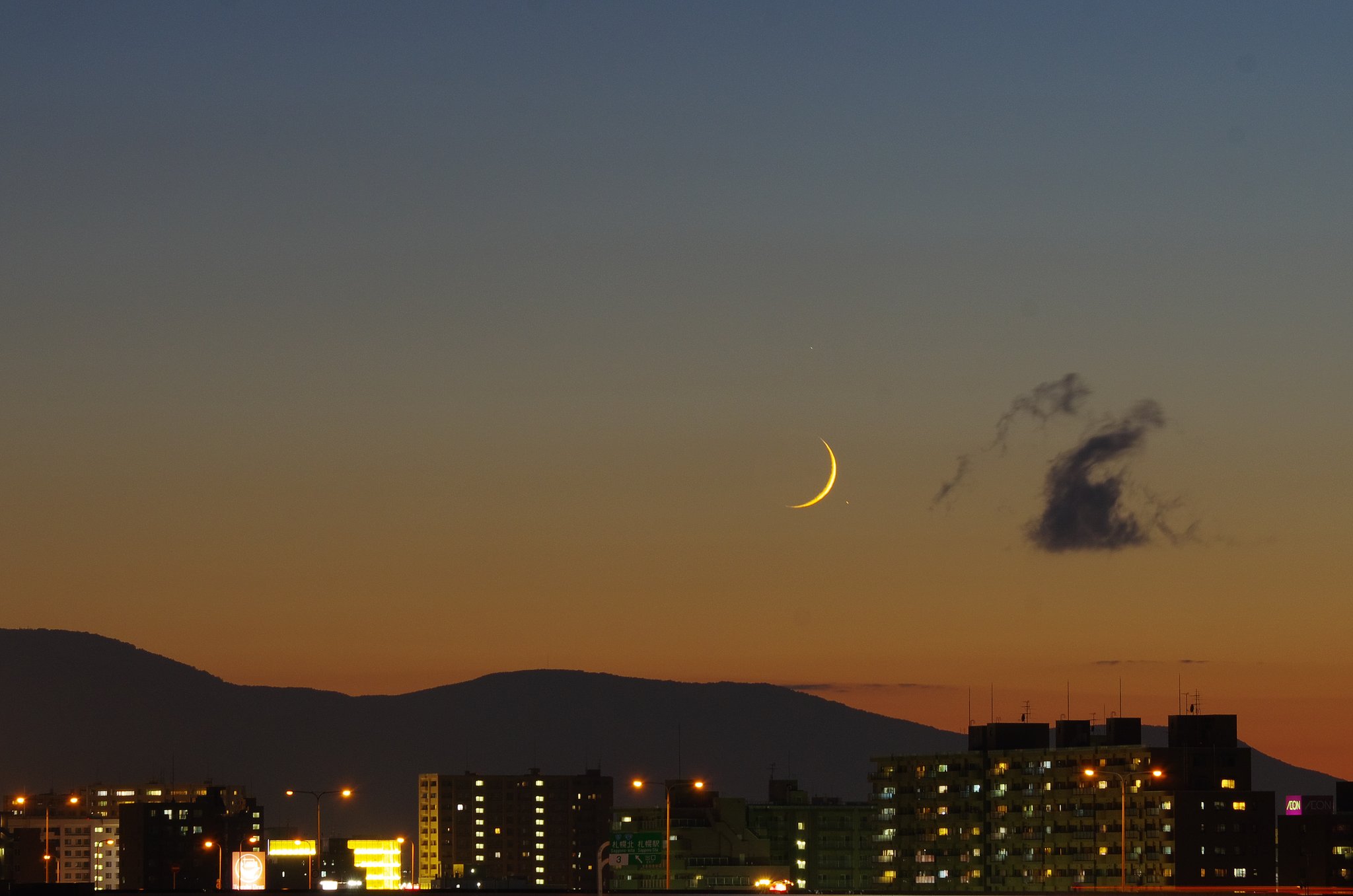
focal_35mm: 184
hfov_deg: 11.2
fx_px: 6900
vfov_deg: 7.4
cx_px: 676
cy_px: 448
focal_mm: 123
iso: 400
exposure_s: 3
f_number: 9
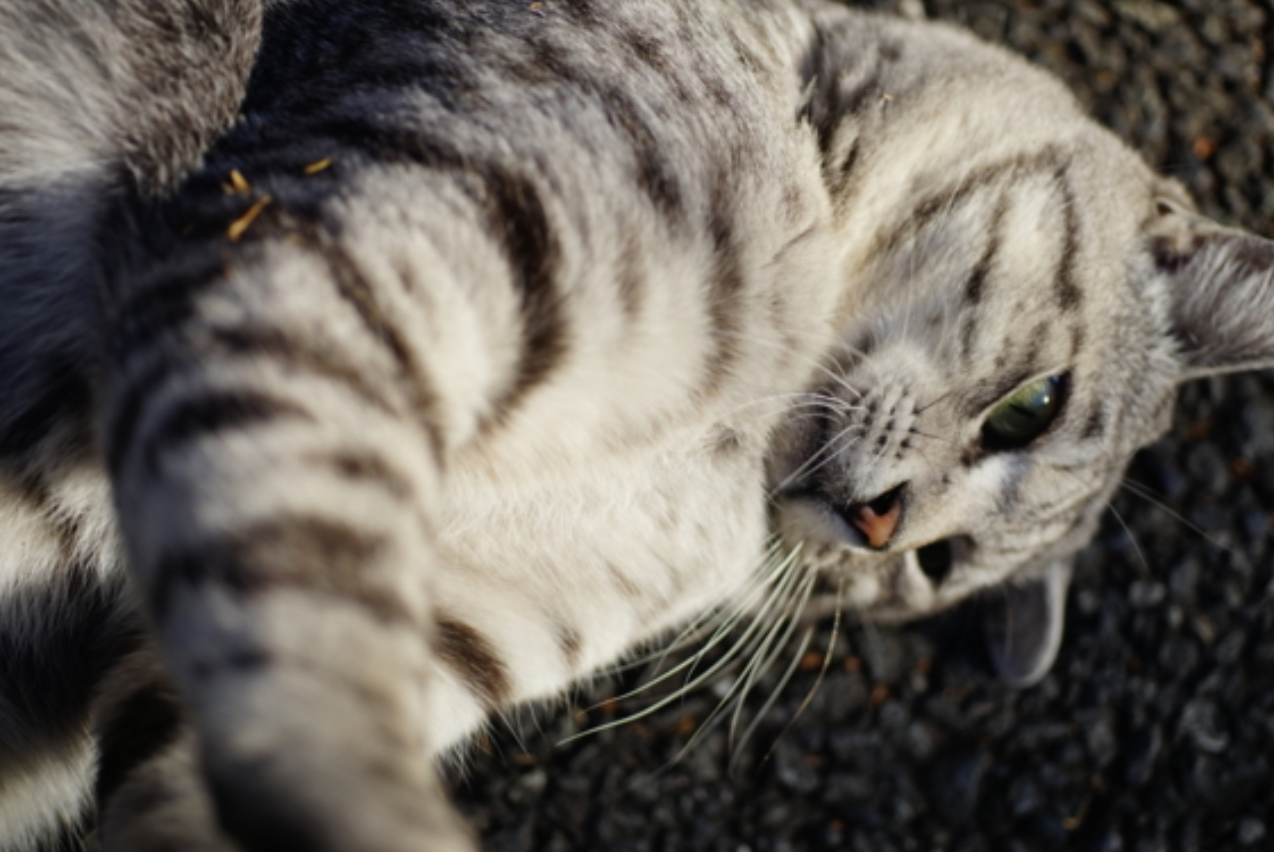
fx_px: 2019
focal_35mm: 57
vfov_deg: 23.8
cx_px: 702
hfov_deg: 35.0
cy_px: 424
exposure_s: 1/800
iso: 100
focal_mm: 50
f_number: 2.8
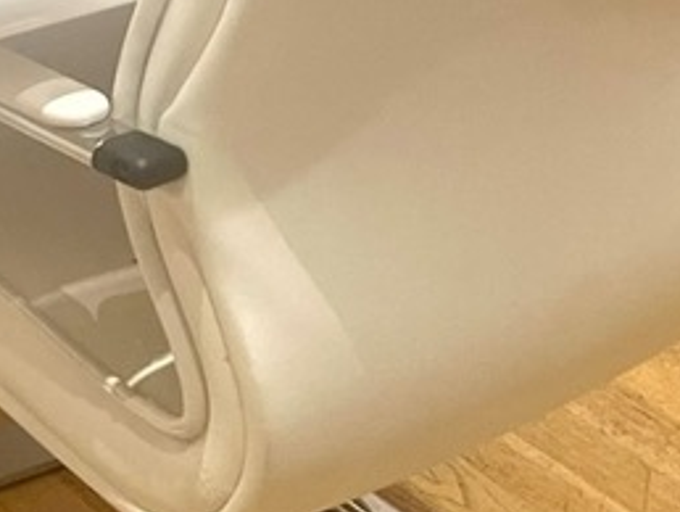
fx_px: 2772
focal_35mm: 141
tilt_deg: -15.3
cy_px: -472
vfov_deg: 9.9
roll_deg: +2.2
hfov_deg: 12.8
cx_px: -501
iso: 50
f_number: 1.5
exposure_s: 1/100
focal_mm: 5.7
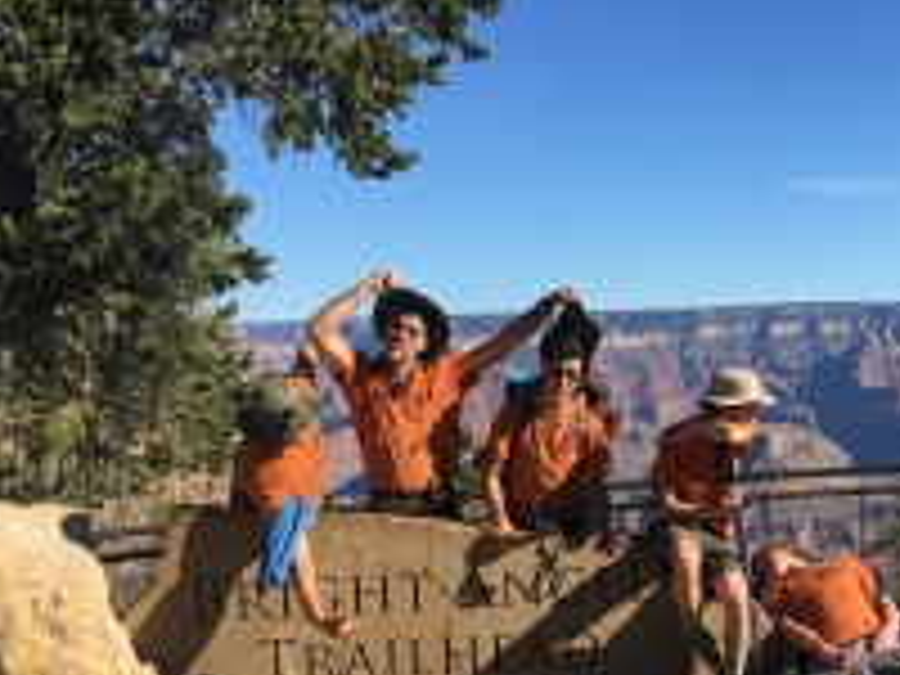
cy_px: 464
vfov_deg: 27.3
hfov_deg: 35.4
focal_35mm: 53
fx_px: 1378
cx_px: 675
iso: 25
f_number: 2.2
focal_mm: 4.15
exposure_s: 1/1374
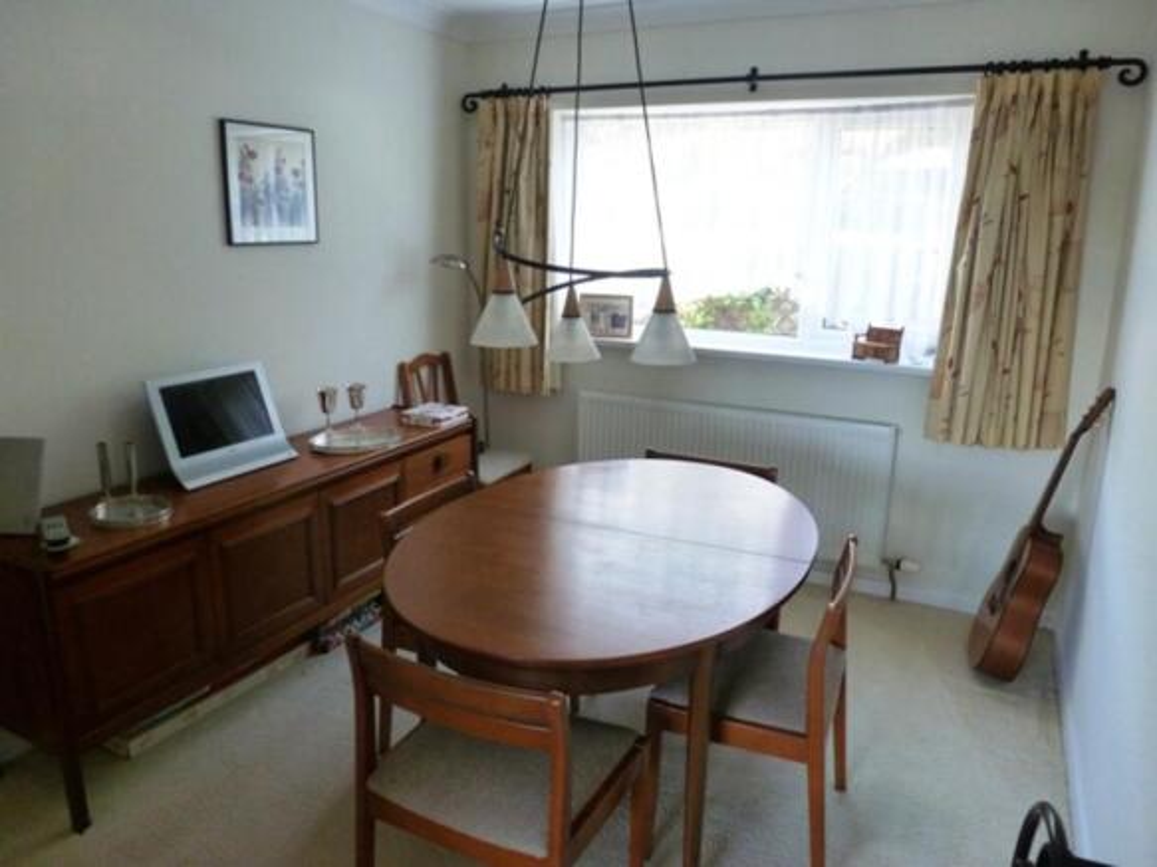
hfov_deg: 71.6
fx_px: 802
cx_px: 578
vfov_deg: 56.8
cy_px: 434
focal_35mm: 24
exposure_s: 1/50
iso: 400
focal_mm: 4.3
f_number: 3.3
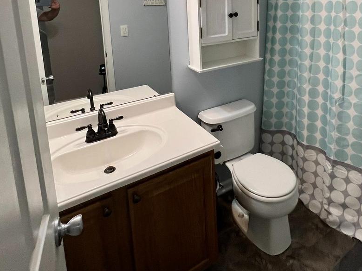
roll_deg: +0.1
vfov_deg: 51.9
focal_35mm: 24
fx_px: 251
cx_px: 227
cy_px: 41
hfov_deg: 70.4
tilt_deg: -9.3
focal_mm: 1.57
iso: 250
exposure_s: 1/120
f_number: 1.8
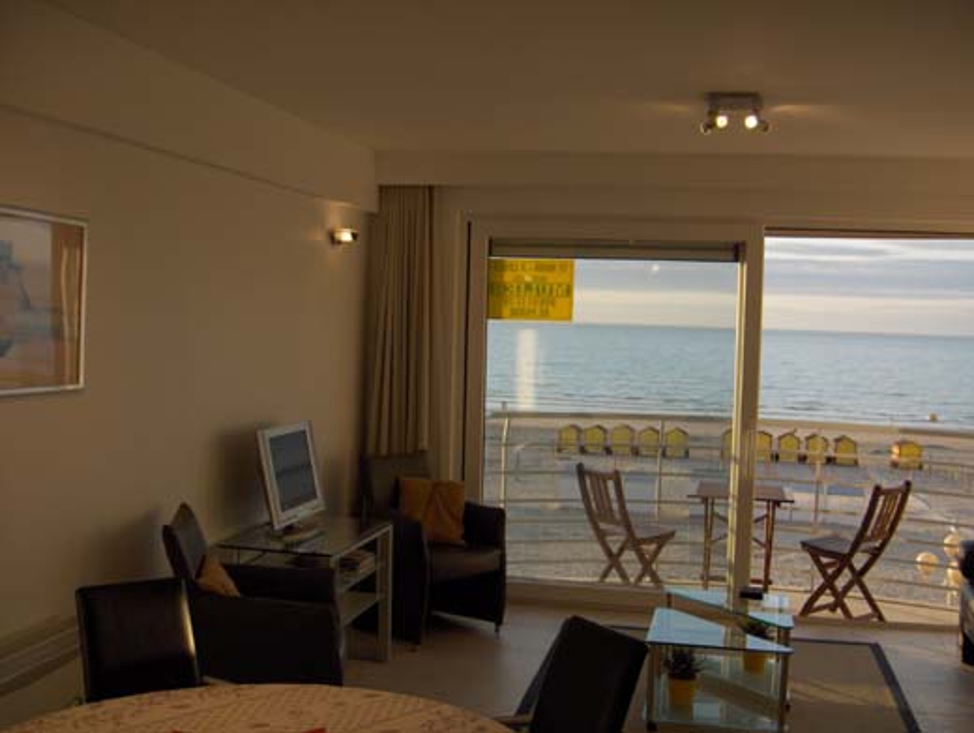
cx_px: 487
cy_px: 366
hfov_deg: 47.8
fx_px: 1098
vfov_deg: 36.9
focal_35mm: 39
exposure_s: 1/348
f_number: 2.8
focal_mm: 8
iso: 100
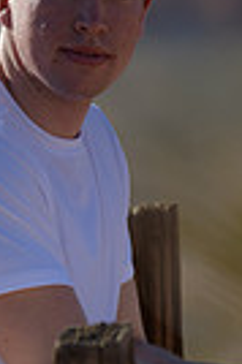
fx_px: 6803
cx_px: 68
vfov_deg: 3.1
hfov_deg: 2.0
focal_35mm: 673
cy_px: 372
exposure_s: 1/5000
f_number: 2.8
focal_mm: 200
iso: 200
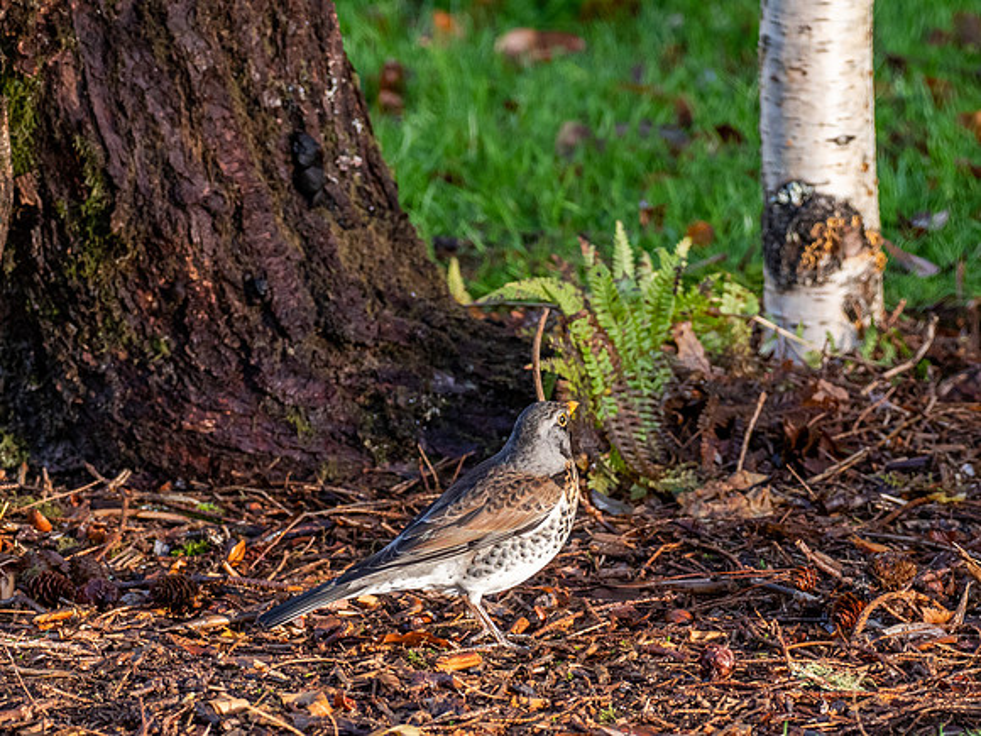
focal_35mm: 870
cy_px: 448
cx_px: 575
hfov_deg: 2.3
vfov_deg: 1.7
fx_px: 24647
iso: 800
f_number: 4.5
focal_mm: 300
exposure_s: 1/640
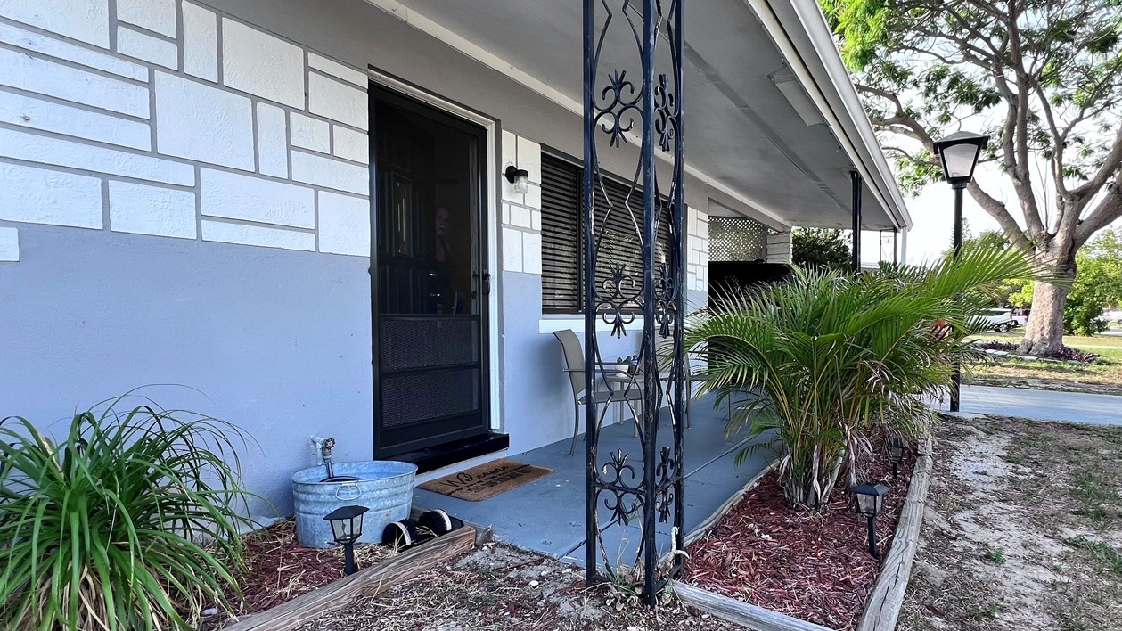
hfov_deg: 92.4
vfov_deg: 61.0
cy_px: 336
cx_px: 616
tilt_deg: -2.4
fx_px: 535
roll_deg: +0.2
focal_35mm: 18
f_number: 1.8
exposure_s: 1/115
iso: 32
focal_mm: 1.57
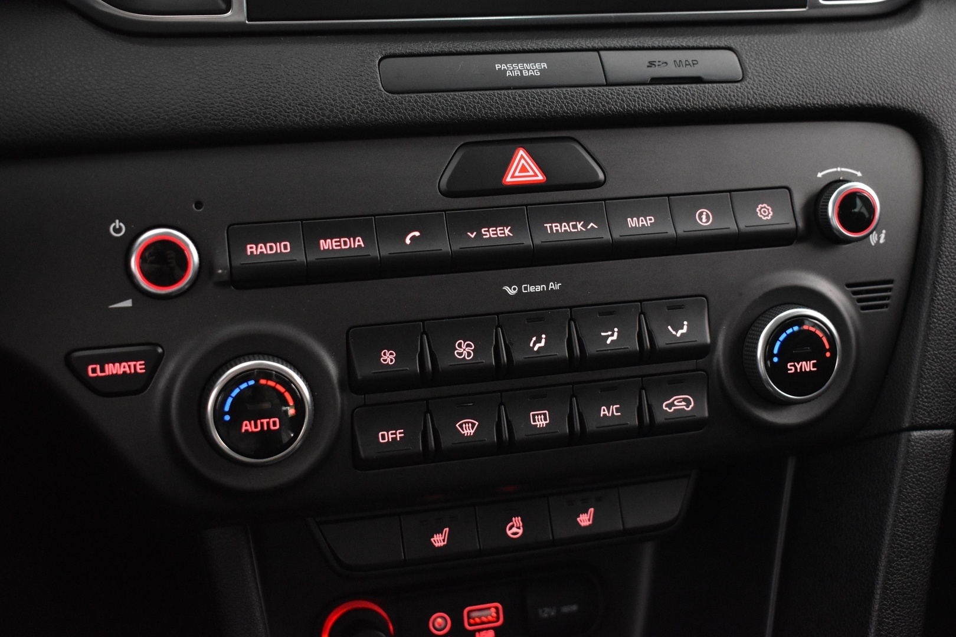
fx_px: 1235
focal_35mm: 46
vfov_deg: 28.9
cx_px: 478
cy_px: 318
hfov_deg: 42.3
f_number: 4.2
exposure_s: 1/15
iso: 3200
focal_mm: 31
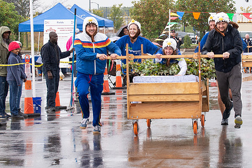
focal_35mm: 175
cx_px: 158
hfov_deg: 11.7
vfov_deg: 7.9
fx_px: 1225
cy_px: 87
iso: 800
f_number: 7.1
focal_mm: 70
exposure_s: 1/400
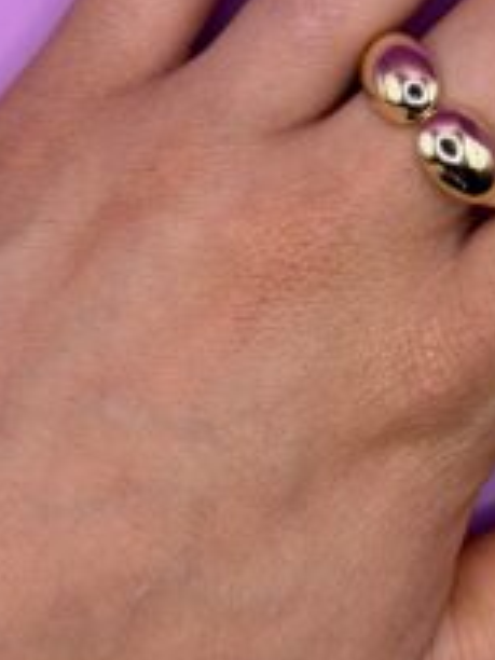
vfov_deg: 20.5
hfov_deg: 15.5
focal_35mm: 94
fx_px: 1792
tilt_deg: -87.1
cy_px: 94
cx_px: 456
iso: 64
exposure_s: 1/248
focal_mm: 6.76
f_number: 1.78
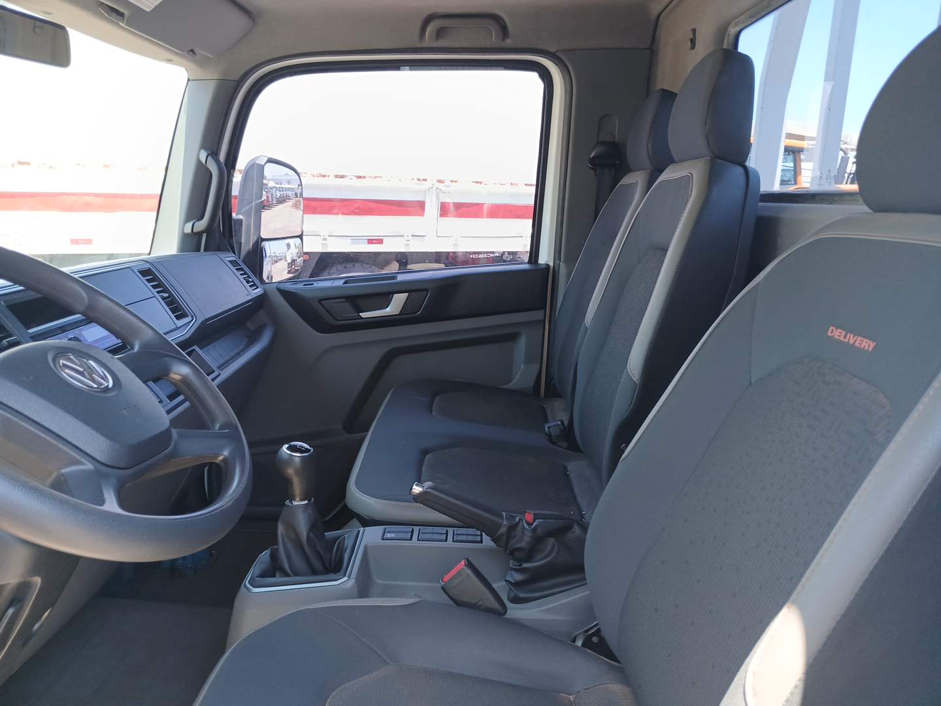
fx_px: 707
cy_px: 353
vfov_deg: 53.1
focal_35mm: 26
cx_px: 470
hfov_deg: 67.3
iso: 73
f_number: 1.8
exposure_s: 1/60
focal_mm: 3.98
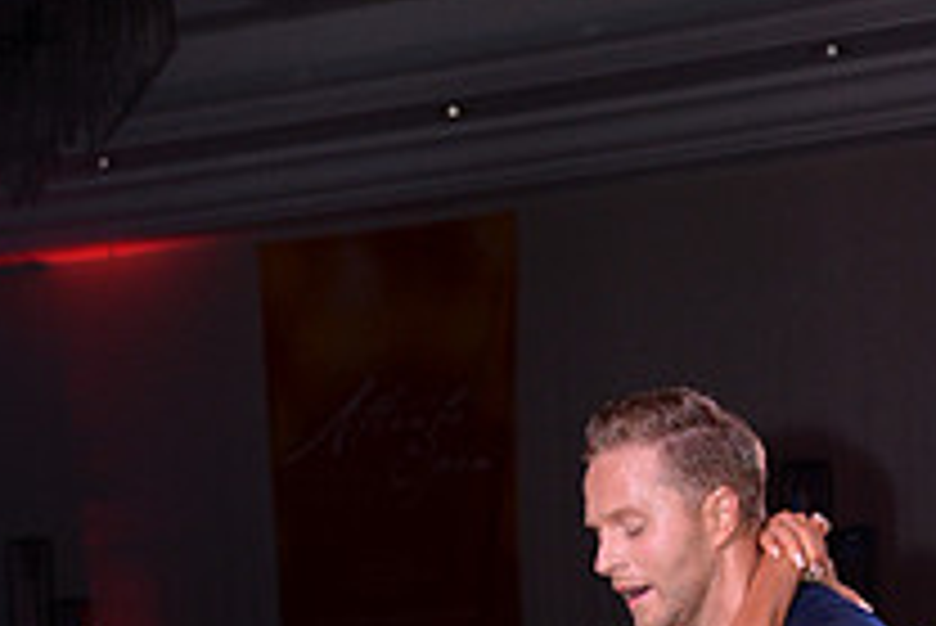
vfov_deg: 8.7
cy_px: 986
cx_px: 650
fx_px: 3981
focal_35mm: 153
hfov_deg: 13.4
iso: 2000
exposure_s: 1/250
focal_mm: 55
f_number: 5
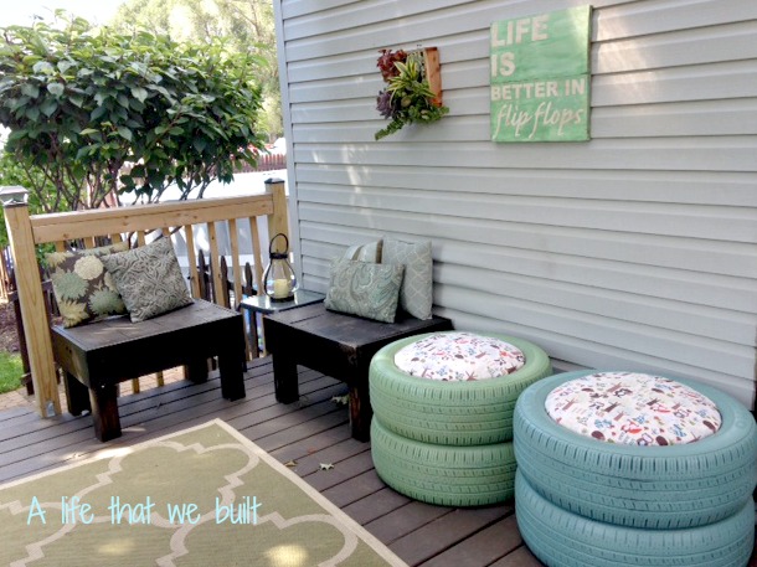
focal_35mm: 33
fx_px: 721
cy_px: 284
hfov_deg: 55.4
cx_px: 378
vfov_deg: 42.9
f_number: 2.4
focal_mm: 4.12
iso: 50
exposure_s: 1/149
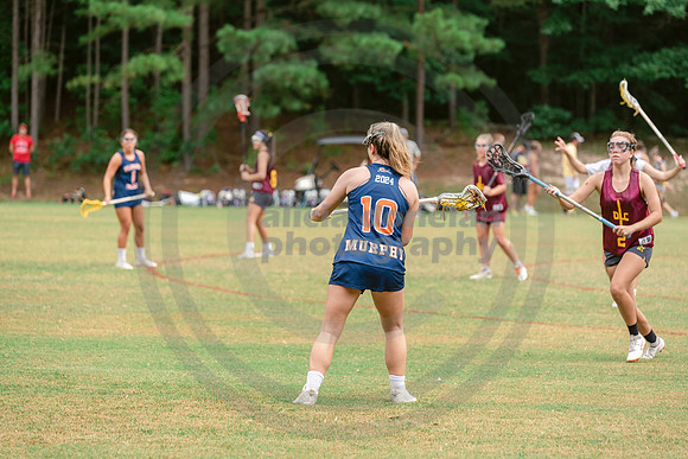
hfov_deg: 13.2
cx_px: 344
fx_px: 2963
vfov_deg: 8.9
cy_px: 230
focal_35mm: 155
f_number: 4
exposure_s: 1/1000
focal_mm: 155
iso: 250
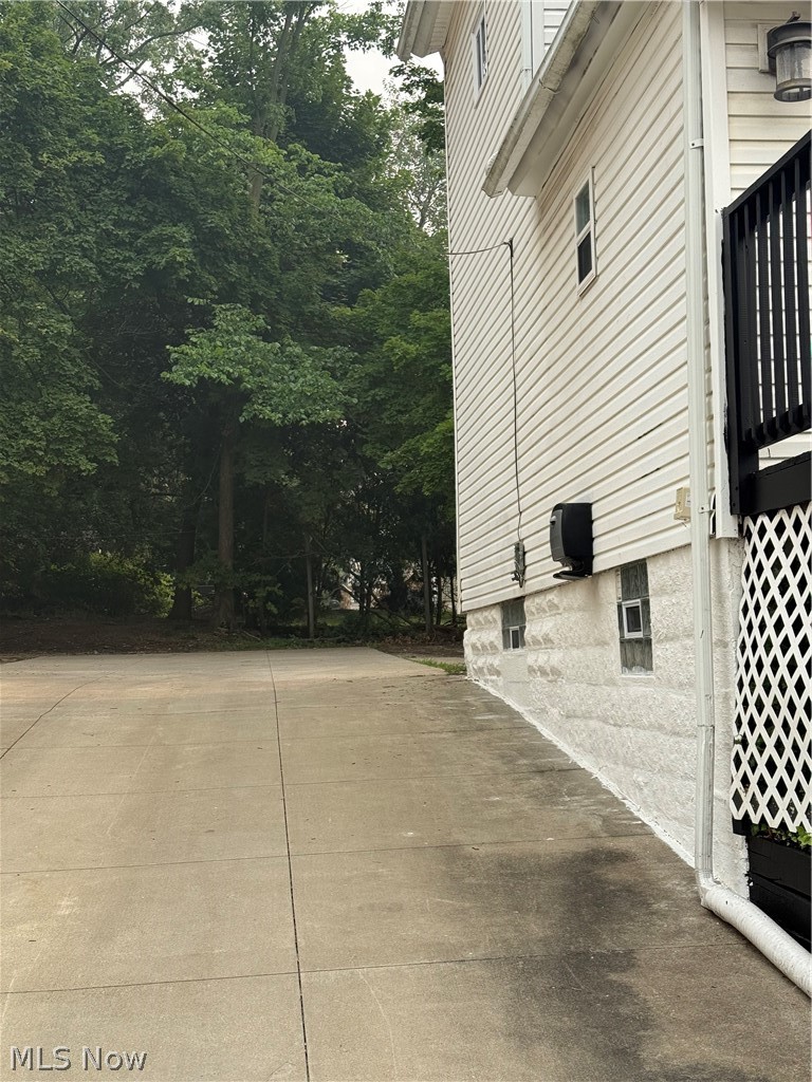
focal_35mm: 48
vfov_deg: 39.7
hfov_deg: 30.3
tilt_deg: +4.0
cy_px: 541
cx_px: 406
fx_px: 1501
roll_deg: +0.4
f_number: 1.78
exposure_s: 1/2033
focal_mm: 6.76
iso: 64
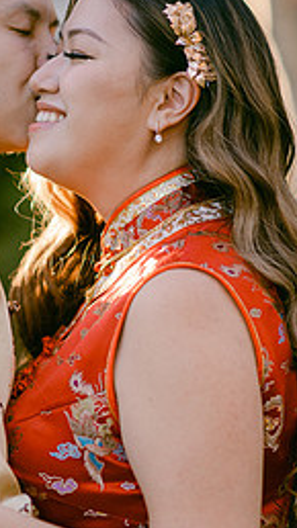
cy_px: 284
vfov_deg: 13.9
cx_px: 69
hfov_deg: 7.8
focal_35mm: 155
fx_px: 2171
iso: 200
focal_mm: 85
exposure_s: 1/1250
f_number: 2
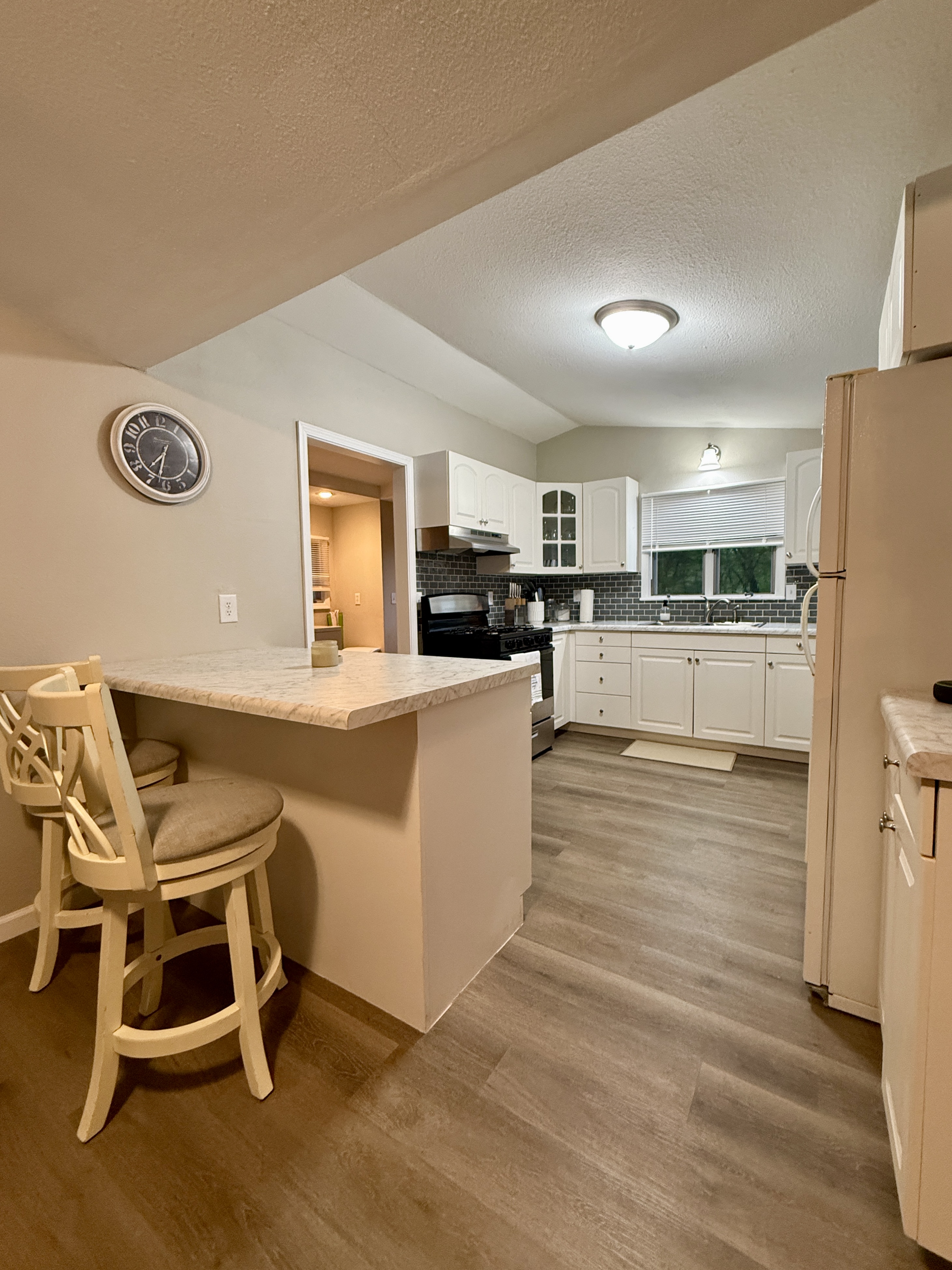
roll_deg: +3.2
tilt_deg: -5.1
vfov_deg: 102.1
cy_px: 635
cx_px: 476
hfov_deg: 85.7
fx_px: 513
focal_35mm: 14
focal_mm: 2.22
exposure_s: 1/60
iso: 250
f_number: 2.2
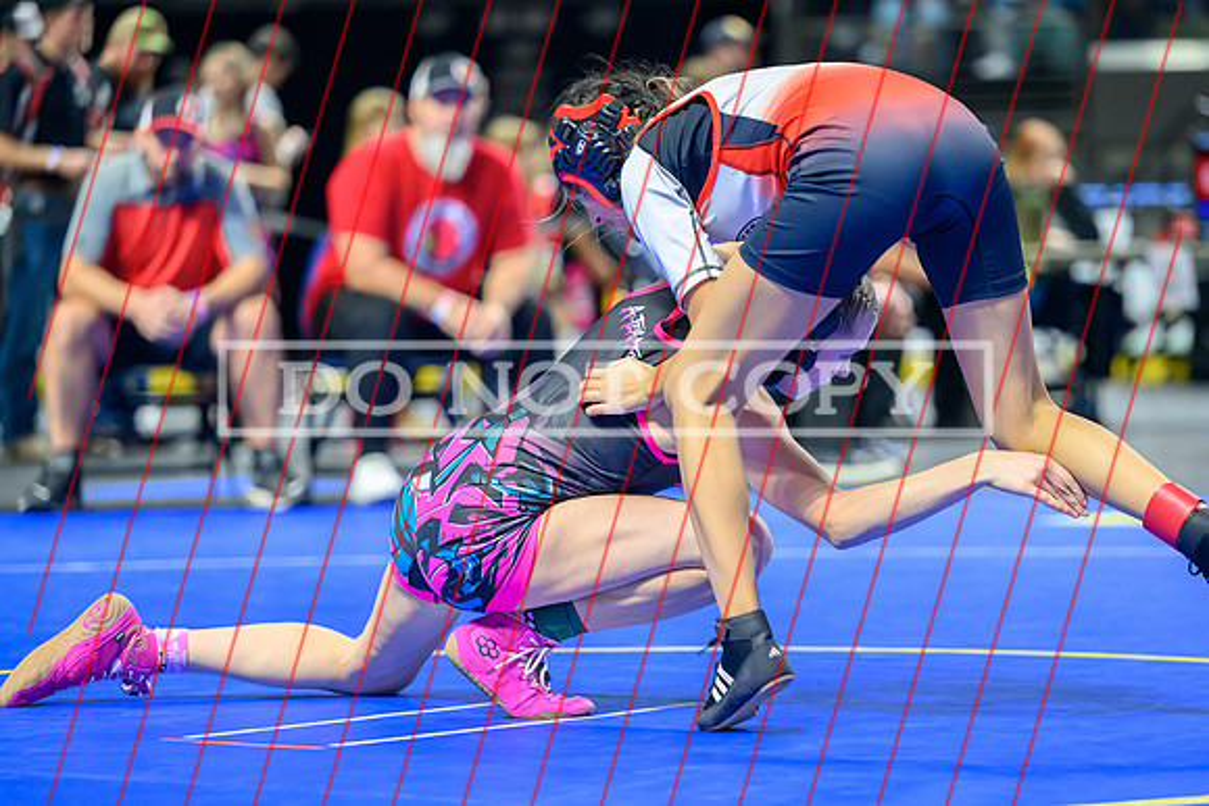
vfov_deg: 8.6
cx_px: 610
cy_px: 380
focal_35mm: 159
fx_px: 5351
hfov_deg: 12.9
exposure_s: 1/800
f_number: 2.8
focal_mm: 145
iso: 3200
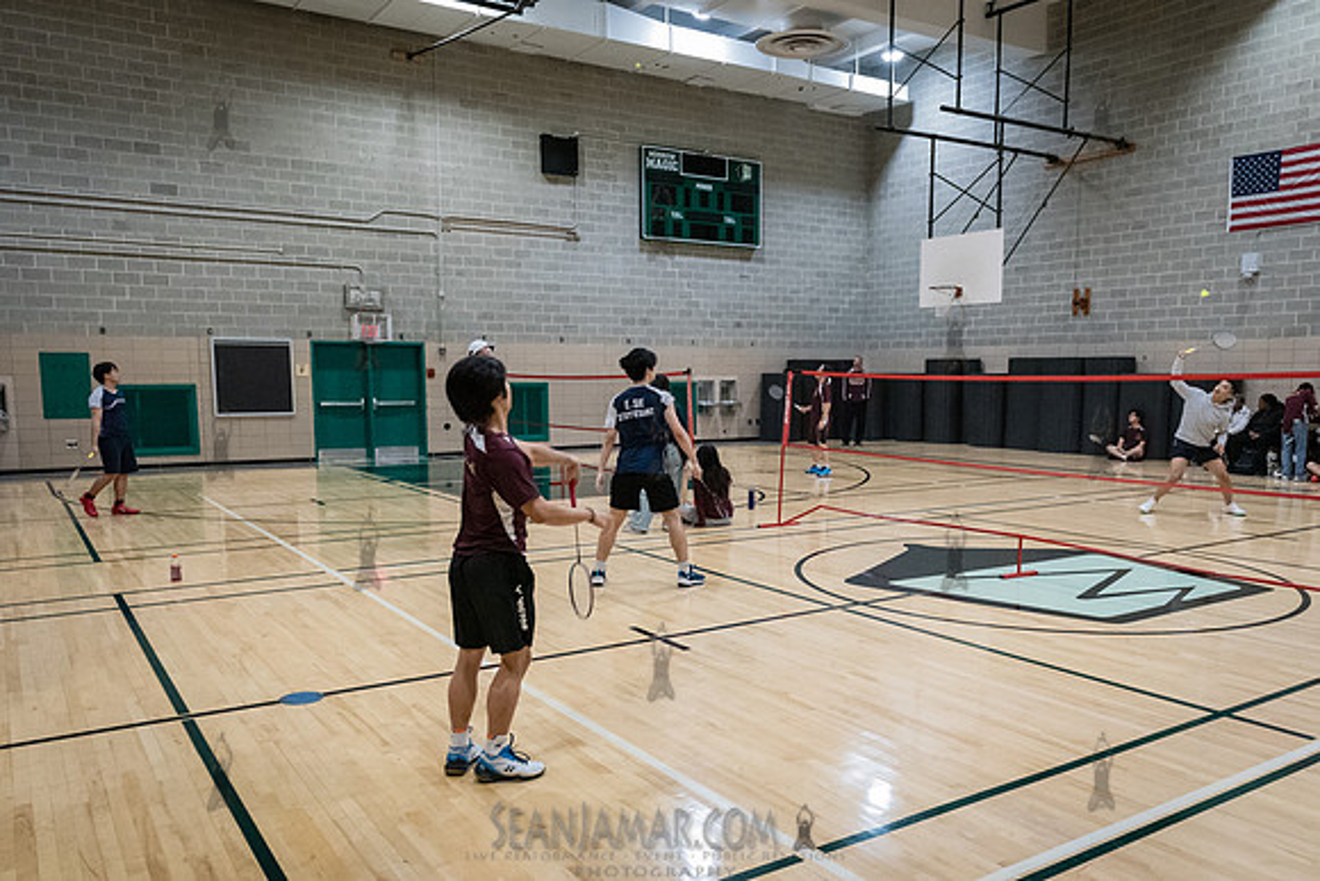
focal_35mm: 28
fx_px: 1016
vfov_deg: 46.7
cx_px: 688
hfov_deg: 66.0
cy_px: 502
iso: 8000
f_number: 3.5
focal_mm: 24
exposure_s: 1/320
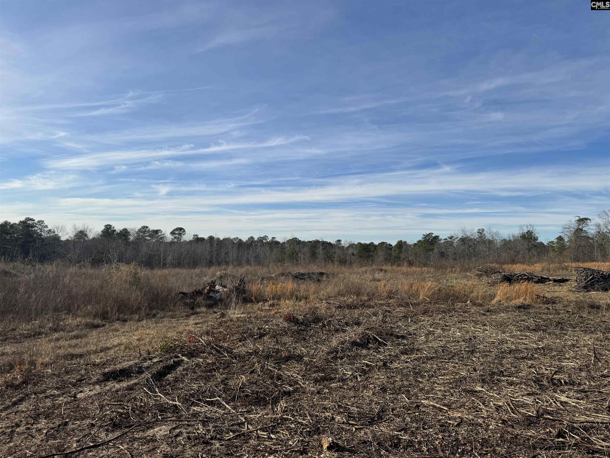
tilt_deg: +1.8
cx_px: 305
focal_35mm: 24
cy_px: 229
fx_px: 423
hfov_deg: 71.6
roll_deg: -3.2
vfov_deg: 56.8
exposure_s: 1/5814
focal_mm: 6.76
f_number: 1.78
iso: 80
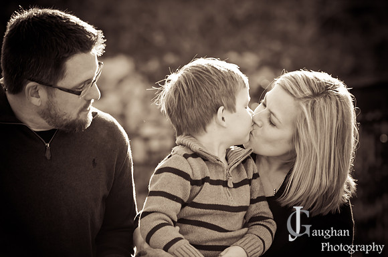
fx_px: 2099
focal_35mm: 195
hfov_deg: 10.6
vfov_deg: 7.0
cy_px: 128
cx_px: 194
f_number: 3.5
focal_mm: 130
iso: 200
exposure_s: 1/160
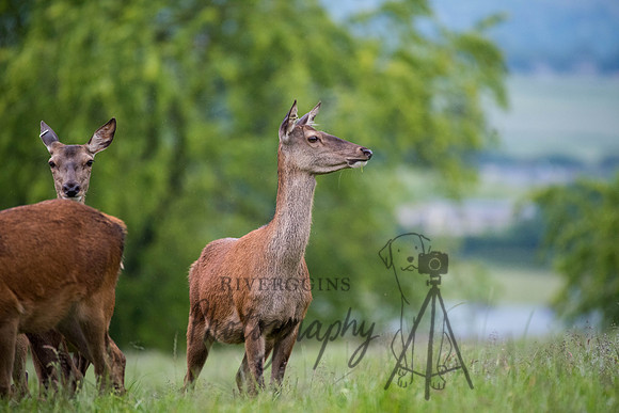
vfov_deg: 2.9
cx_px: 310
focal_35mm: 480
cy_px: 206
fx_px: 8255
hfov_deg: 4.3
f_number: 5.6
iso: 2200
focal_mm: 480
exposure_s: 1/1000
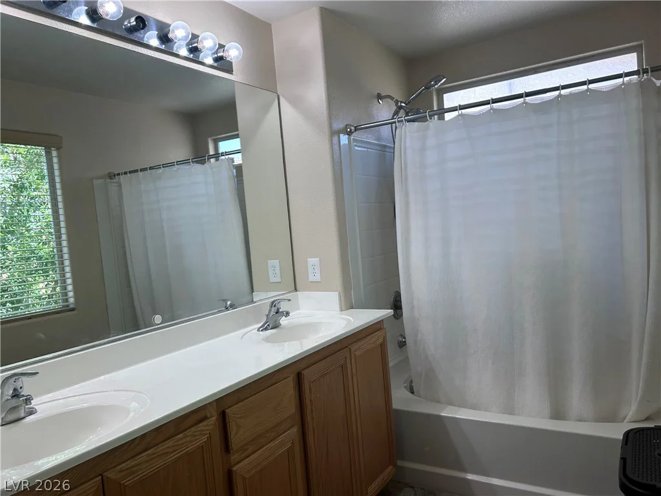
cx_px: 330
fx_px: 496
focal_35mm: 26
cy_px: 248
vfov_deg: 53.1
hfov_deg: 67.3
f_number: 1.5
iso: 50
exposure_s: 1/179
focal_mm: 5.7
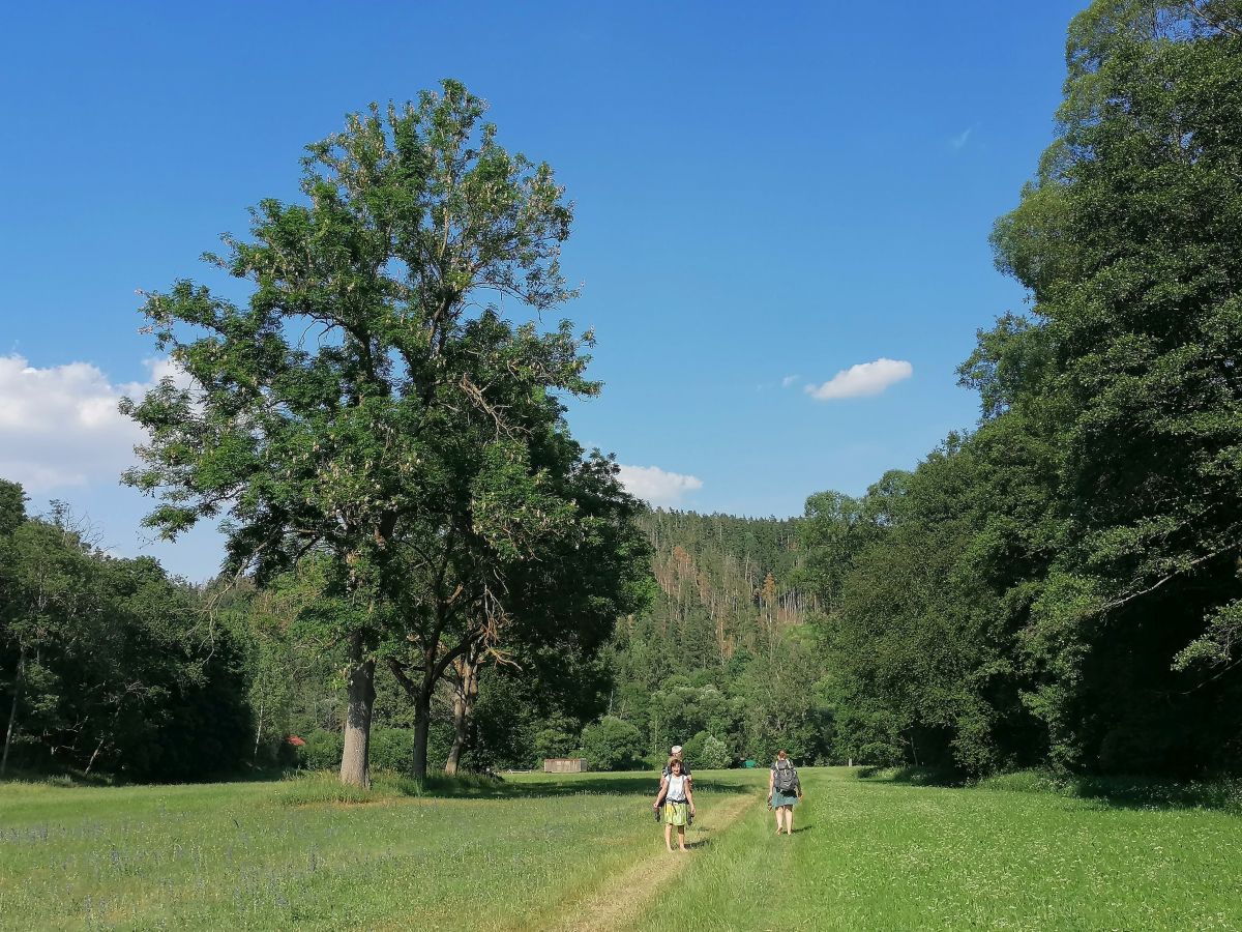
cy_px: 466
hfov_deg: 51.4
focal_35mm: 36
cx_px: 621
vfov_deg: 39.7
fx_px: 1292
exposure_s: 1/1361
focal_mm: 4.75
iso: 50
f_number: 1.8
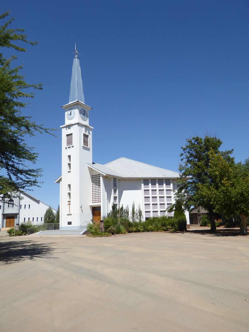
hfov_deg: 48.2
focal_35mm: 29
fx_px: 278
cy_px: 166
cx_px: 124
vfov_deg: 61.7
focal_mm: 5
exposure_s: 1/1300
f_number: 3.5
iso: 80
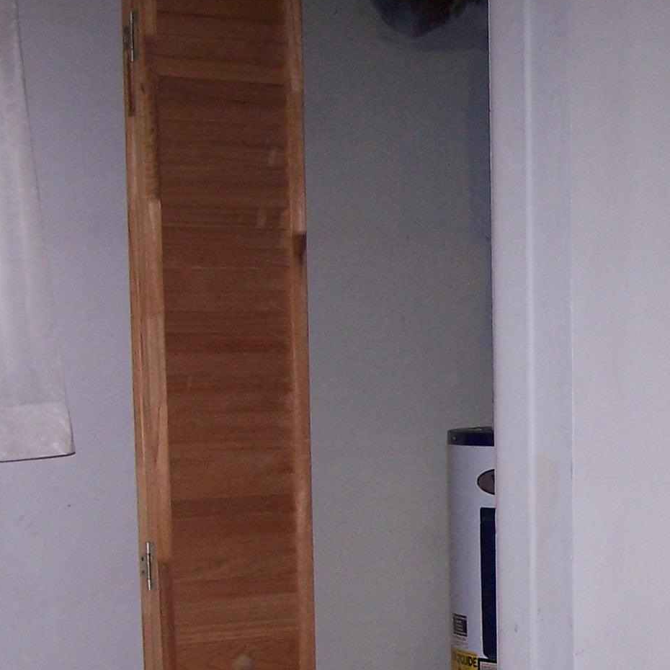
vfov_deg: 18.3
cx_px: 624
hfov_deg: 18.3
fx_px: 2037
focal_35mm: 93
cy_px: 640
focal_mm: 6.3
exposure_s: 1/60
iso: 140
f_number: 2.8
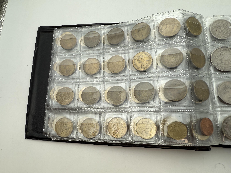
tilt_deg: -77.0
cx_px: 116
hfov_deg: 71.6
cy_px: 86
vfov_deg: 56.8
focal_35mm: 24
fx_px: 160
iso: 40
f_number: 2.2
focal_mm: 2.22
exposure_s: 1/223
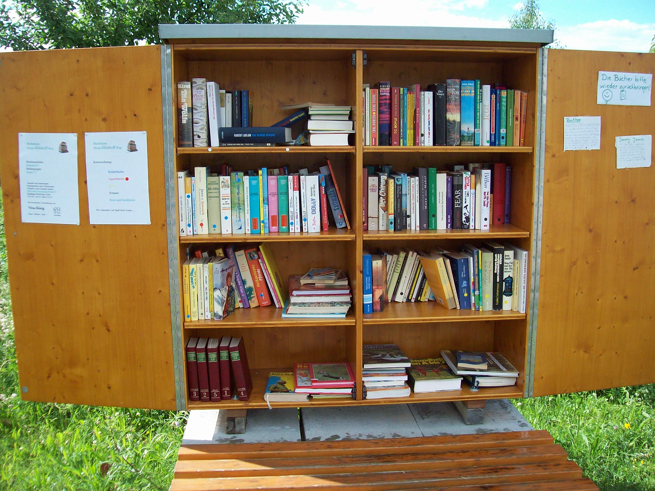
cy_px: 246
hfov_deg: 51.4
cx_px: 328
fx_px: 681
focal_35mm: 36
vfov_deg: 39.7
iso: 80
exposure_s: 1/520
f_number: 2.7
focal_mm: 6
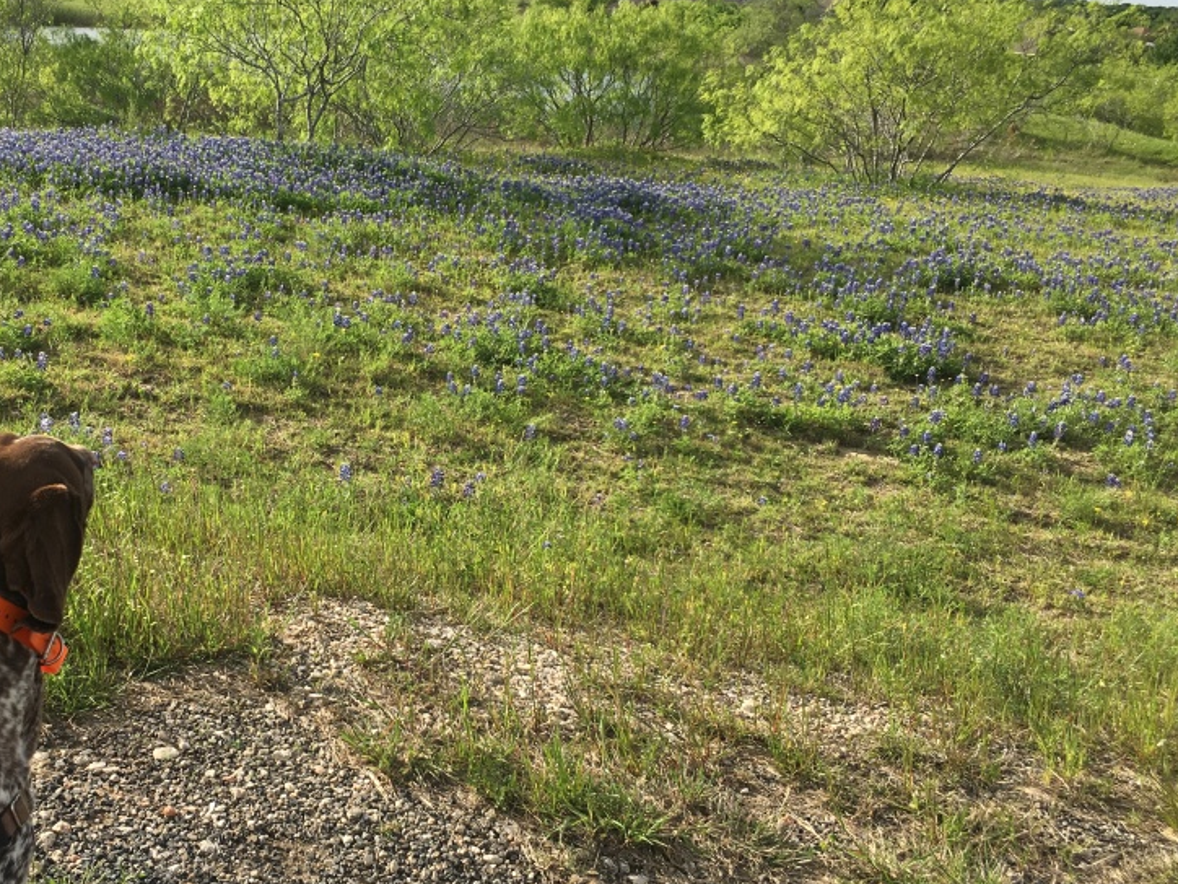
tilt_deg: -16.2
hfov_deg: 45.0
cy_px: 425
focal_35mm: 41
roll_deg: -2.1
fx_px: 1395
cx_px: 379
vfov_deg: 35.1
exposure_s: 1/1326
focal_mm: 4.15
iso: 25
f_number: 2.2
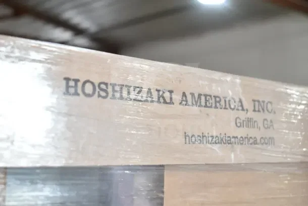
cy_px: 103
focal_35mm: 57
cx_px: 154
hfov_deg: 35.0
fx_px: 488
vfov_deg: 23.8
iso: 500
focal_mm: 38
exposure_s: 1/60
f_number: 4.8
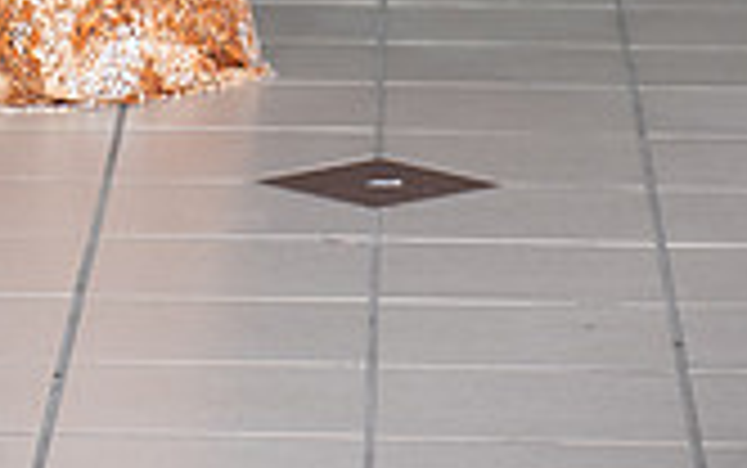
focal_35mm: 331
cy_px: -526
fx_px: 6743
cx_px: 90
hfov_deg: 6.3
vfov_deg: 3.9
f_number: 5.6
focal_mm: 120
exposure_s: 1/160
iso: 1250
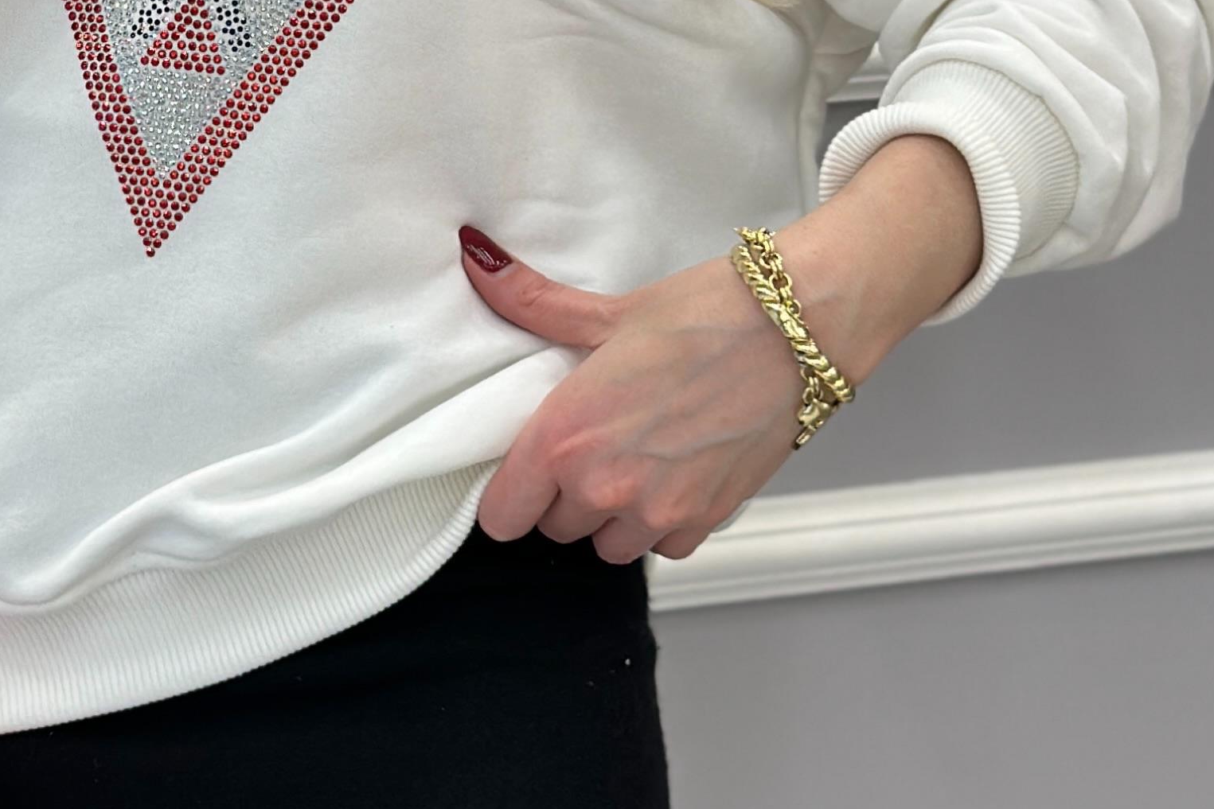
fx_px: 4451
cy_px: -194
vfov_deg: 10.2
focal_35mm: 132
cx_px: 169
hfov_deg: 15.4
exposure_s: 1/100
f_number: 1.78
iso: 64
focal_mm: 6.86
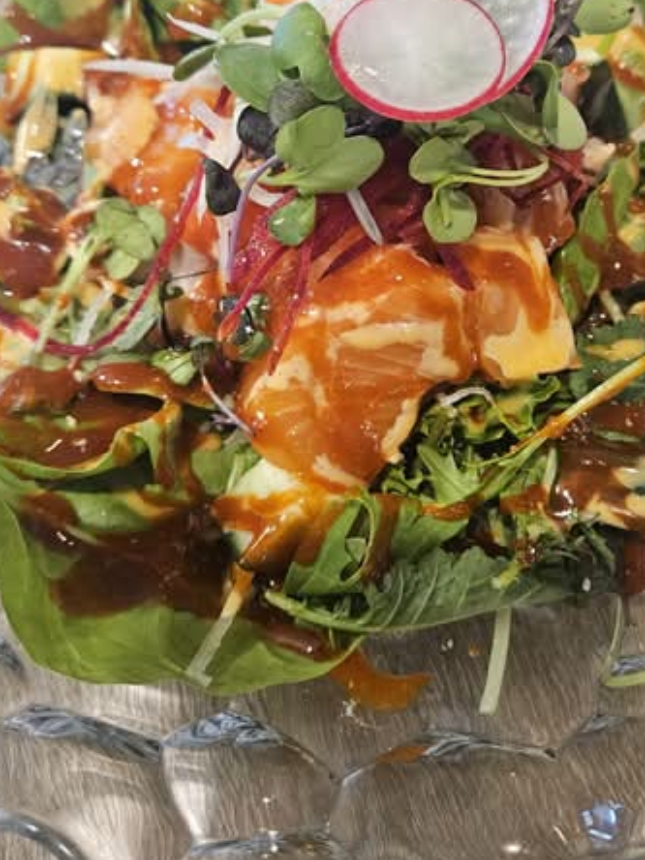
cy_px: 311
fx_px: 944
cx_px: 382
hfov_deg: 37.6
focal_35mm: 38
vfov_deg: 48.4
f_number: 1.8
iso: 640
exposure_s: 1/48.1
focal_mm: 5.4
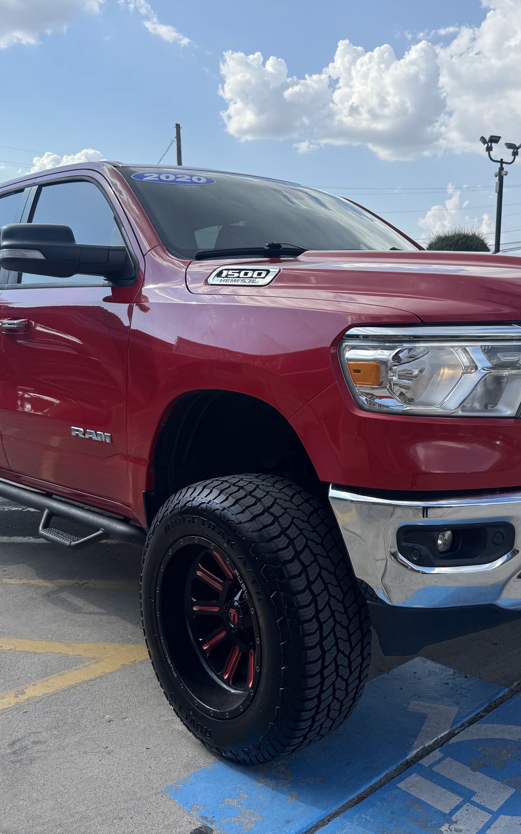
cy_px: 417
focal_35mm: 34
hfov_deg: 37.2
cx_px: 303
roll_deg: +0.8
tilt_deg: -7.1
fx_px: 772
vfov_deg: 56.7
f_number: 1.78
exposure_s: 1/4049
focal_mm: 6.76
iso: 80
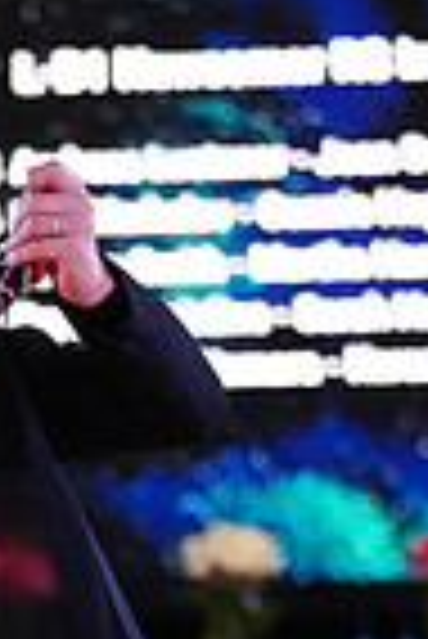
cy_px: 1048
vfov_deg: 5.7
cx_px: -273
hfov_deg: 3.8
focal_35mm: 356
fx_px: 6333
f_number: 2.8
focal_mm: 87
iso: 5000
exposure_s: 1/400
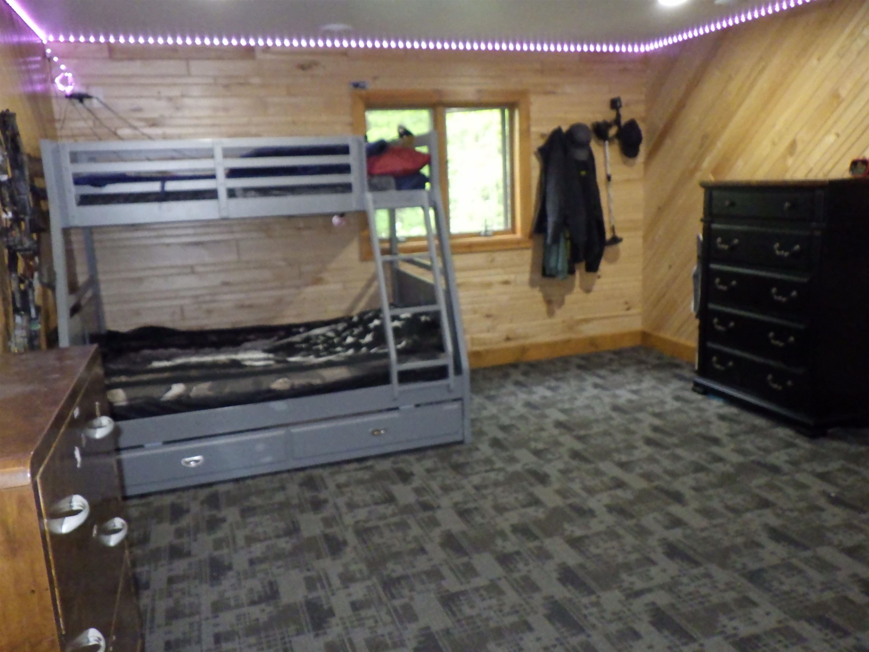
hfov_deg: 63.4
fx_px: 703
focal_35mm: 28
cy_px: 326
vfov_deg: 49.7
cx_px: 434
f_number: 3.5
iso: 1600
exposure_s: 1/40
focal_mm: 5
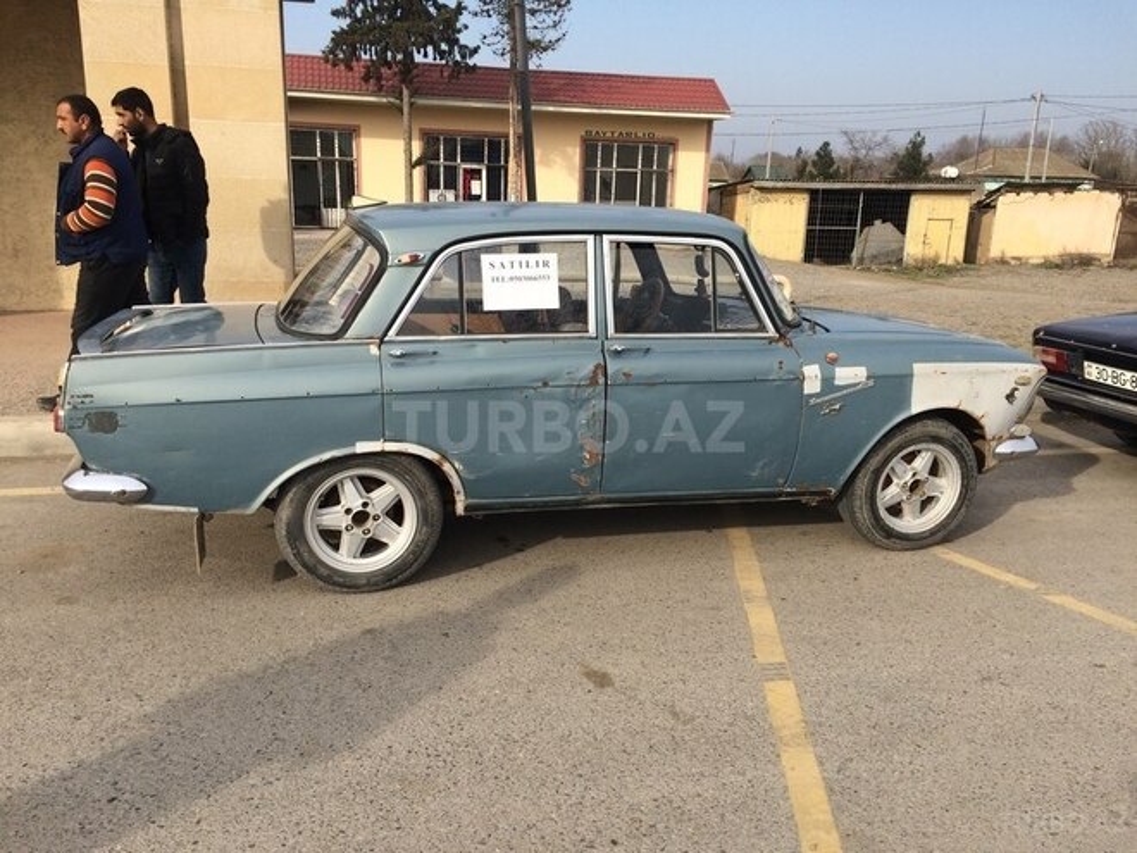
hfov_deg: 61.7
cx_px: 568
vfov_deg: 48.2
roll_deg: -0.3
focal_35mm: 29
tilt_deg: -16.5
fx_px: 953
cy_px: 426
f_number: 2.2
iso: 32
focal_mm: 4.15
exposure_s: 1/1208
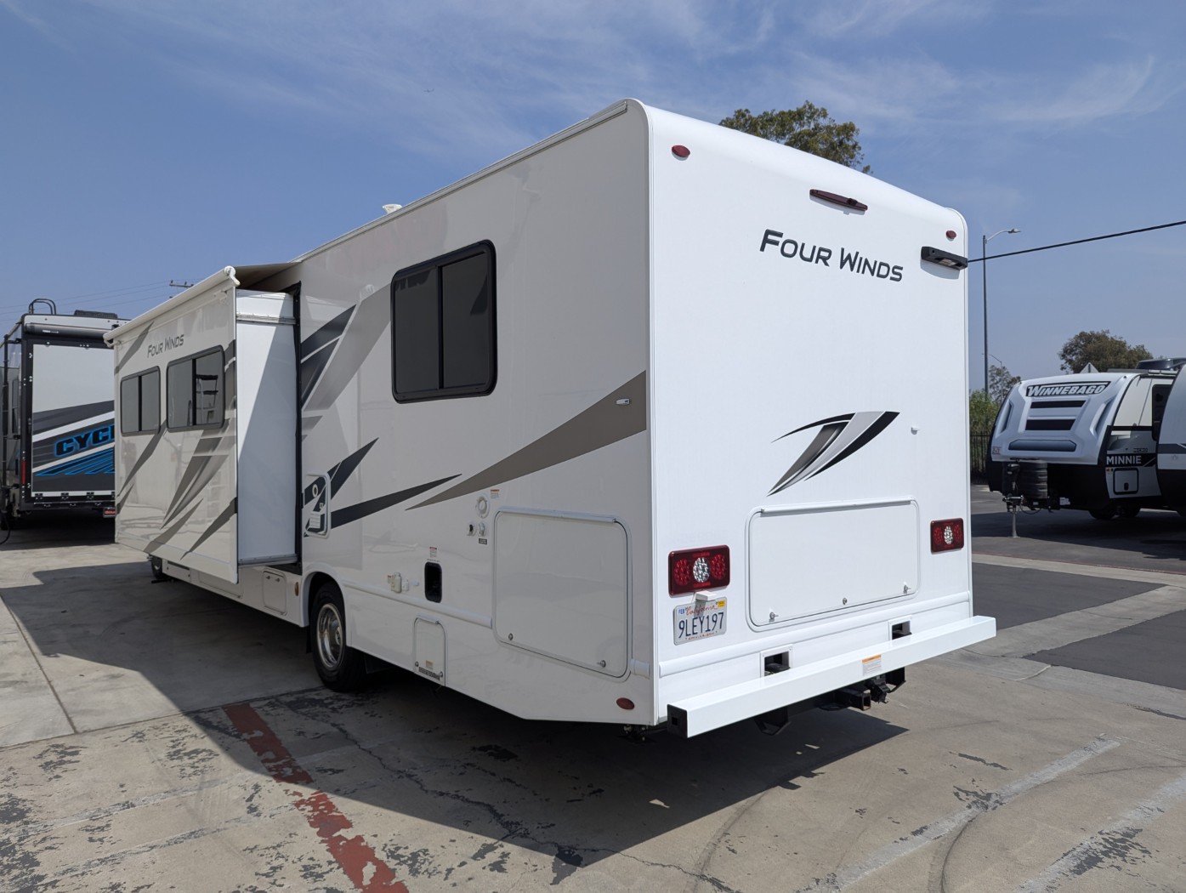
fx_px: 823
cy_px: 446
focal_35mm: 24
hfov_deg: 71.5
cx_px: 593
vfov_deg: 56.9
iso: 46
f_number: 1.85
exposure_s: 1/4348
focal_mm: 6.81
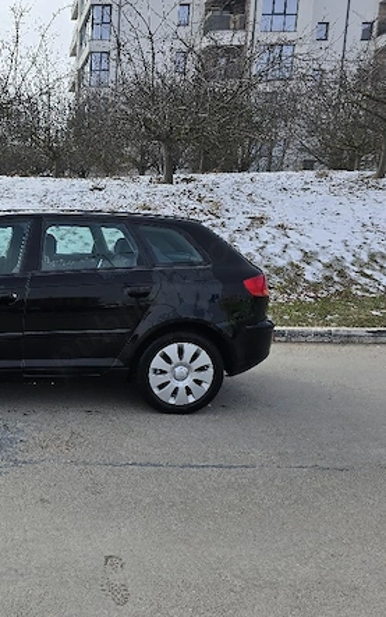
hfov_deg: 34.1
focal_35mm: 33
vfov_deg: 58.1
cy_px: 312
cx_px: -21
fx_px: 555
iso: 12
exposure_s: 1/526
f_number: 1.7
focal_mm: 6.3
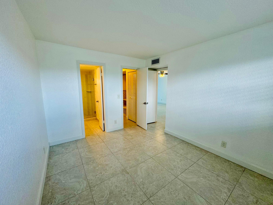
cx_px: 136
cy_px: 102
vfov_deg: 85.7
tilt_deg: -9.3
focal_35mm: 14
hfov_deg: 102.1
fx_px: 110
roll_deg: -0.2
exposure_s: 1/120
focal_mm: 2.22
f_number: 2.2
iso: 80
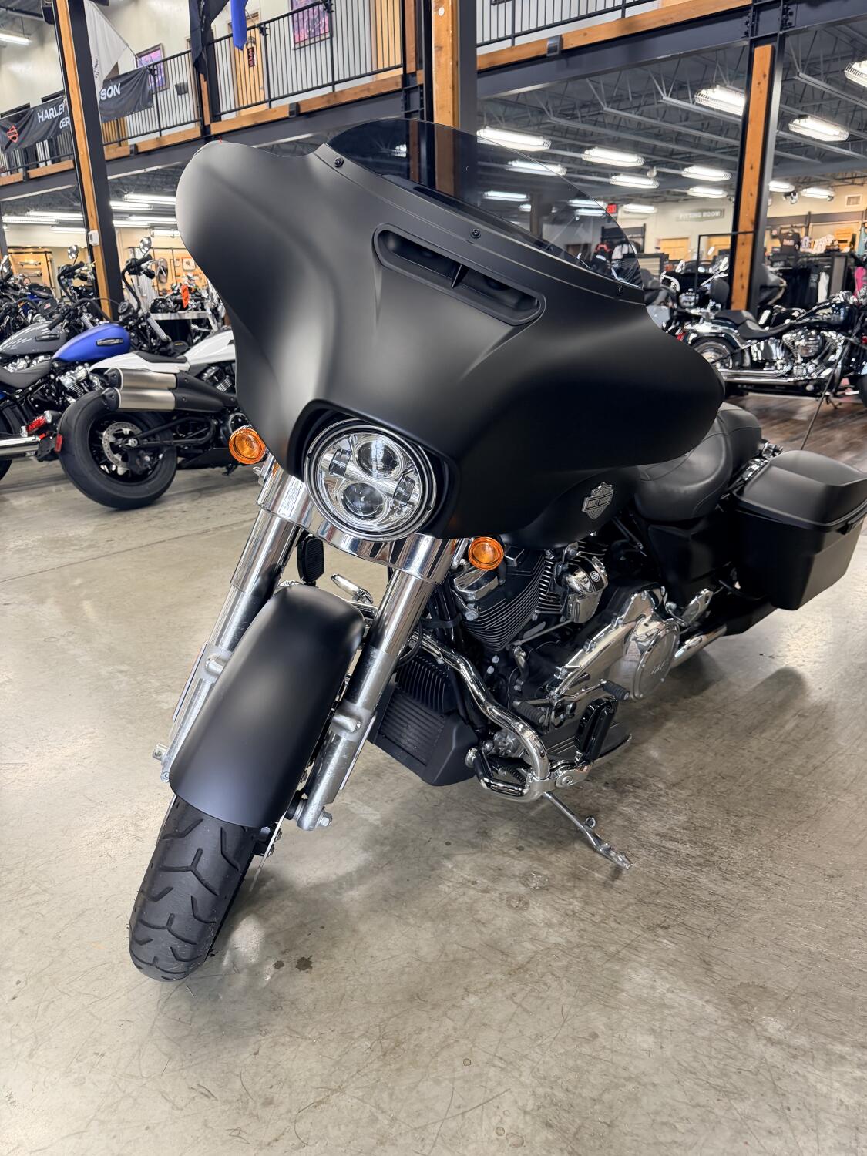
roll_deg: +1.8
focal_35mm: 24
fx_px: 801
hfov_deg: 56.8
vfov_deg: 71.6
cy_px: 578
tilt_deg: -19.5
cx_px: 434
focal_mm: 6.76
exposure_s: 1/60
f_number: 1.78
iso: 200
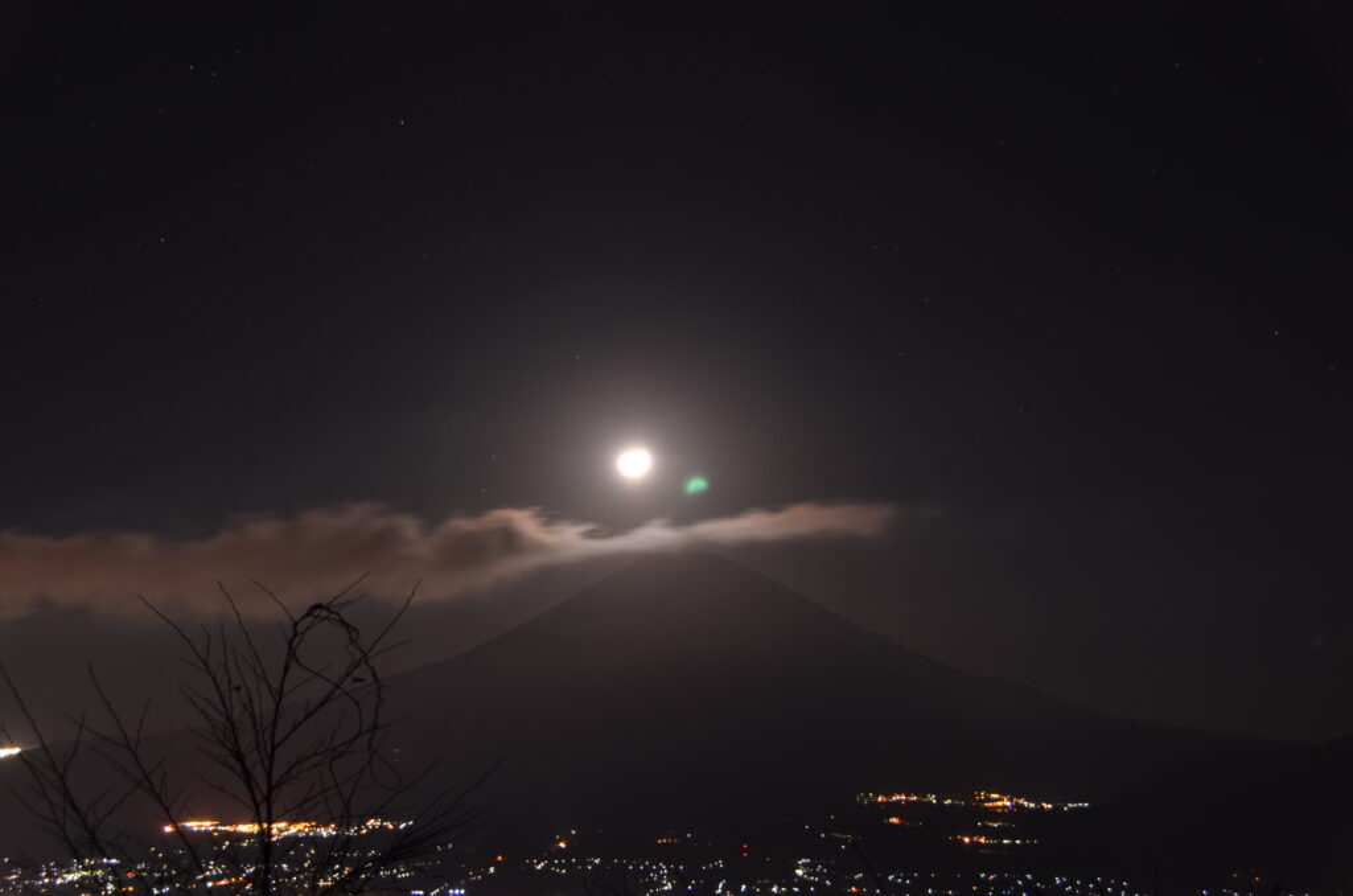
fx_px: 2138
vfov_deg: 23.7
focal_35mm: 57
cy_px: 448
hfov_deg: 35.1
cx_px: 676
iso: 400
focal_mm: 38
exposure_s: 8
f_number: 4.2
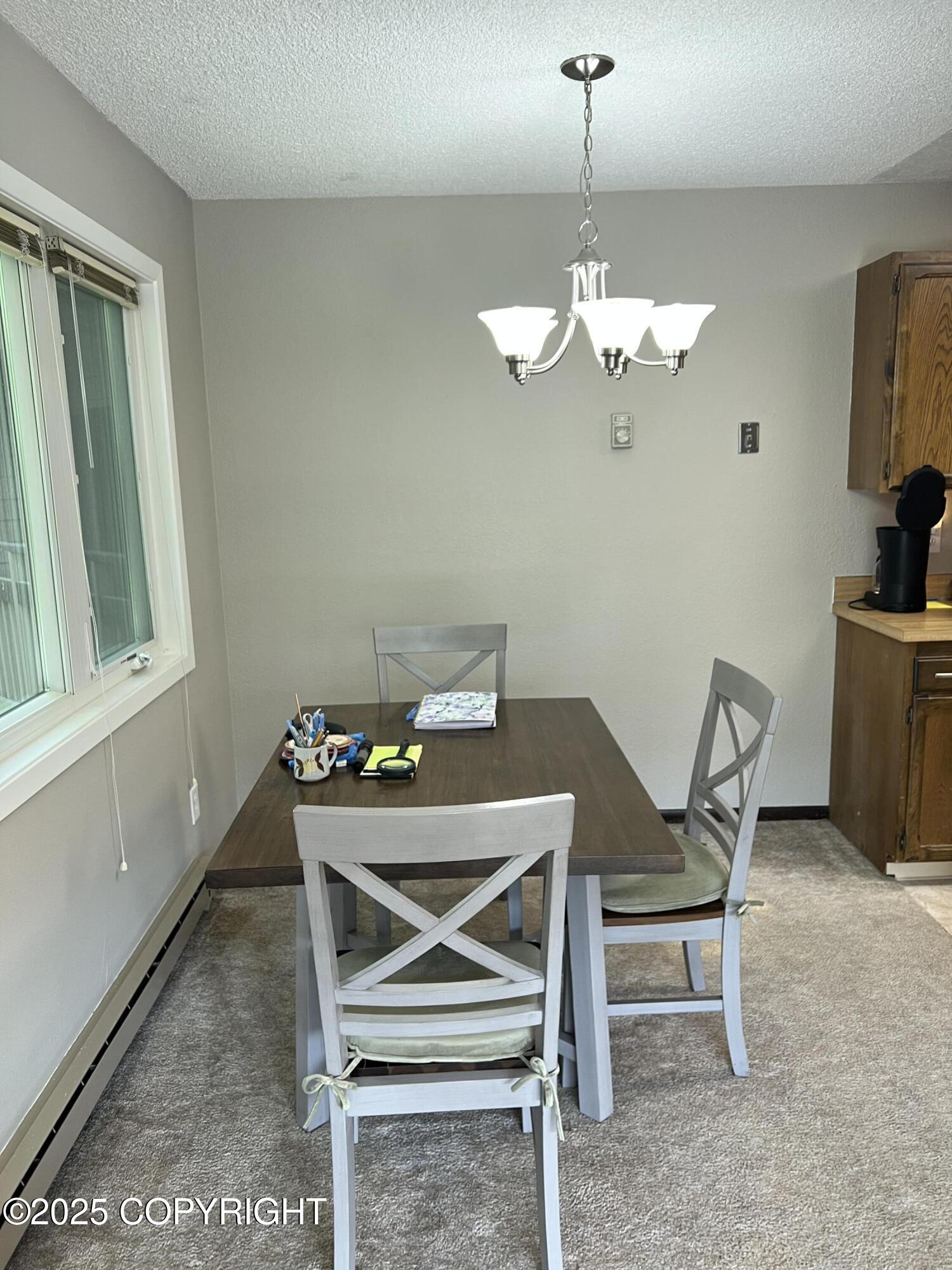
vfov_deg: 67.3
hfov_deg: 53.1
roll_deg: +2.1
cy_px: 635
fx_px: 953
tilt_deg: -11.0
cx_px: 476
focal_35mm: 26
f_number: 1.5
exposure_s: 1/60
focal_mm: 5.7
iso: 100
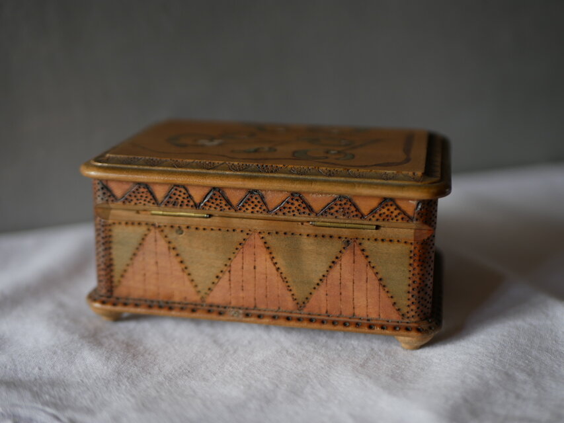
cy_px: 212
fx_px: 815
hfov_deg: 38.2
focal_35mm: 50
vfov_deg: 29.1
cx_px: 282
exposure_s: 1/160
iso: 200
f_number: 2
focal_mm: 25
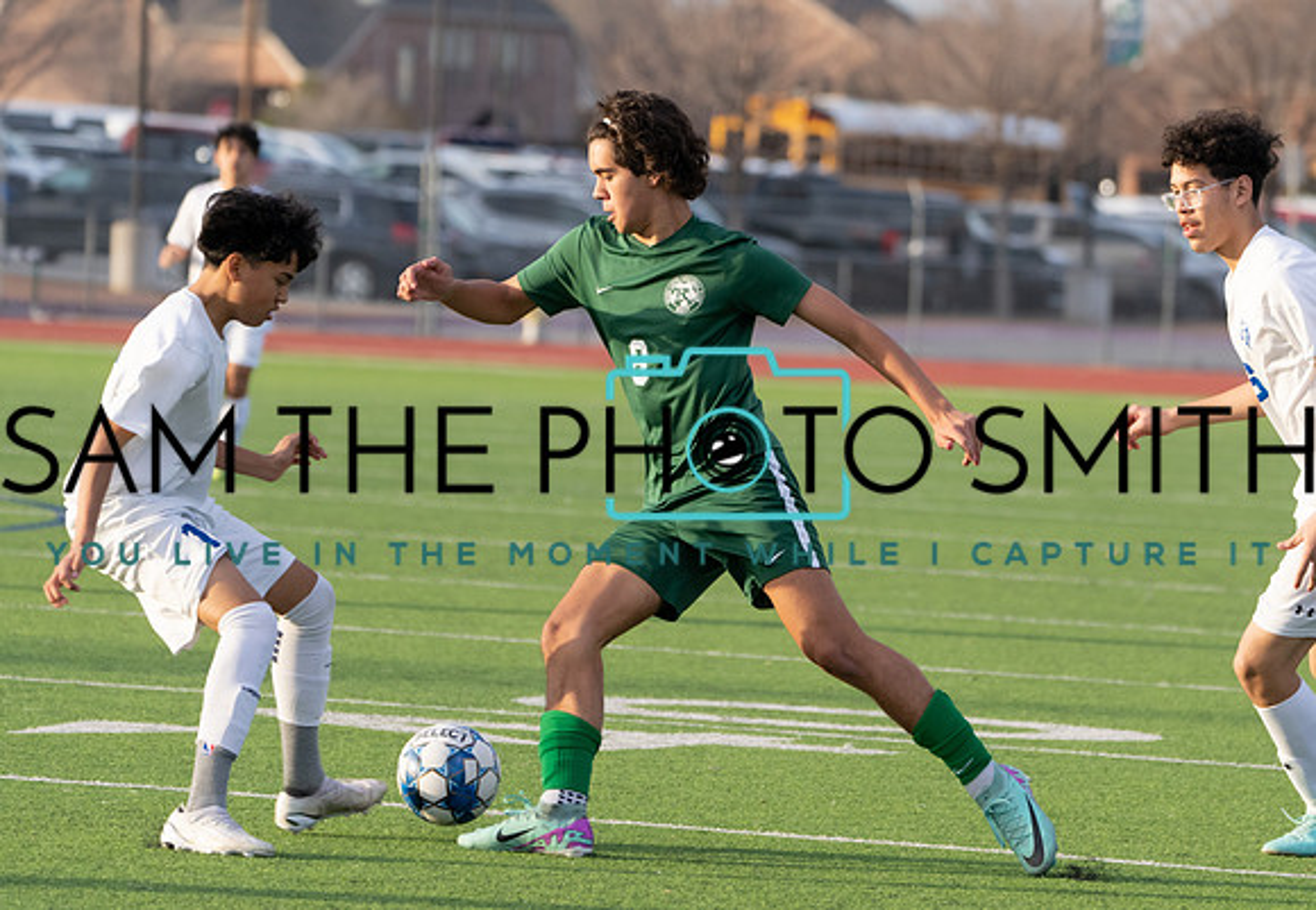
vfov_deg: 4.6
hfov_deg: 6.6
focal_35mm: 307
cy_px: 501
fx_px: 11353
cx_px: 734
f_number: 5.6
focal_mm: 218
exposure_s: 1/1250
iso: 1000
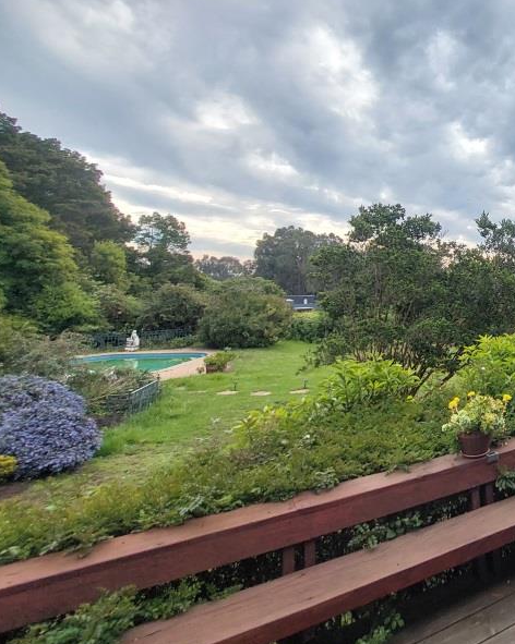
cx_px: 554
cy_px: 239
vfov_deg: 73.7
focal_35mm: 22
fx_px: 420
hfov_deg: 47.5
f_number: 2.2
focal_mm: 1.74
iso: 40
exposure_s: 1/383
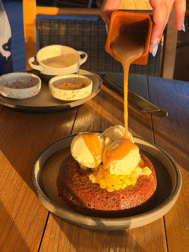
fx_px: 349
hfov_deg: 30.3
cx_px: 94
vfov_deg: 39.7
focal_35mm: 48
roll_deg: -2.2
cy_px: 126
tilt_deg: -28.9
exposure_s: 1/171
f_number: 1.78
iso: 64
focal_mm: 6.76
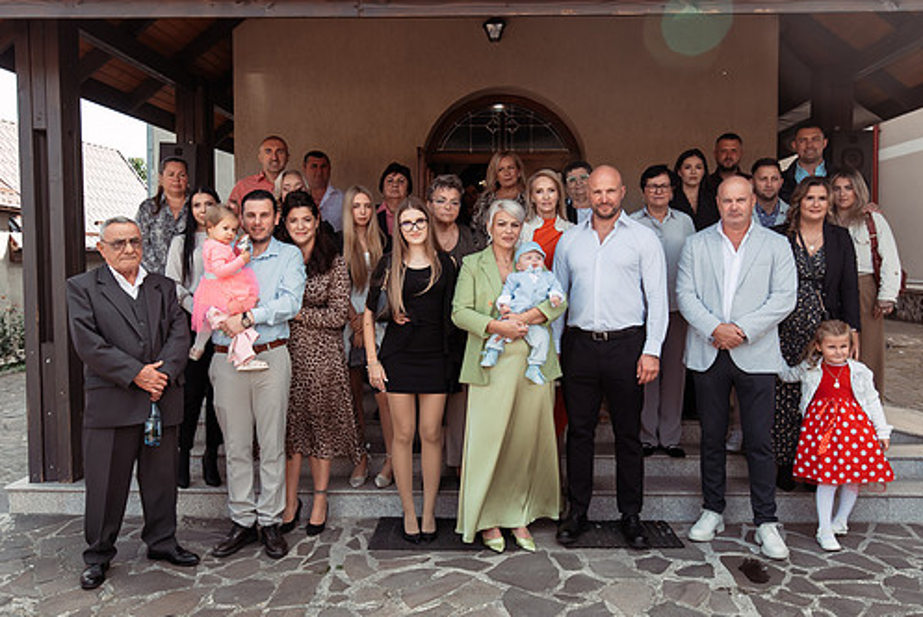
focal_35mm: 31
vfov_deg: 42.4
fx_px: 795
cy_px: 308
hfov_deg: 60.2
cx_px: 471
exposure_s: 1/320
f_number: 5
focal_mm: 25
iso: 320
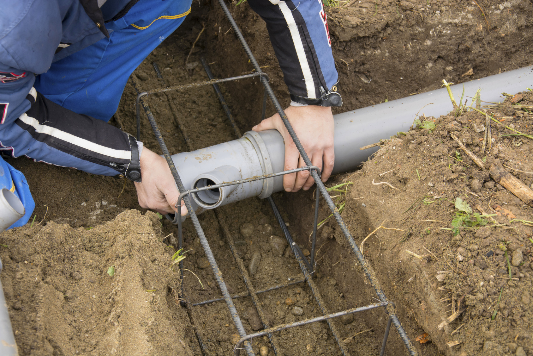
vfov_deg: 17.5
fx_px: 1155
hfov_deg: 26.0
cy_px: 178
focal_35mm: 78
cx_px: 266
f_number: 6.3
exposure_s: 1/125
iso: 560
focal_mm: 52
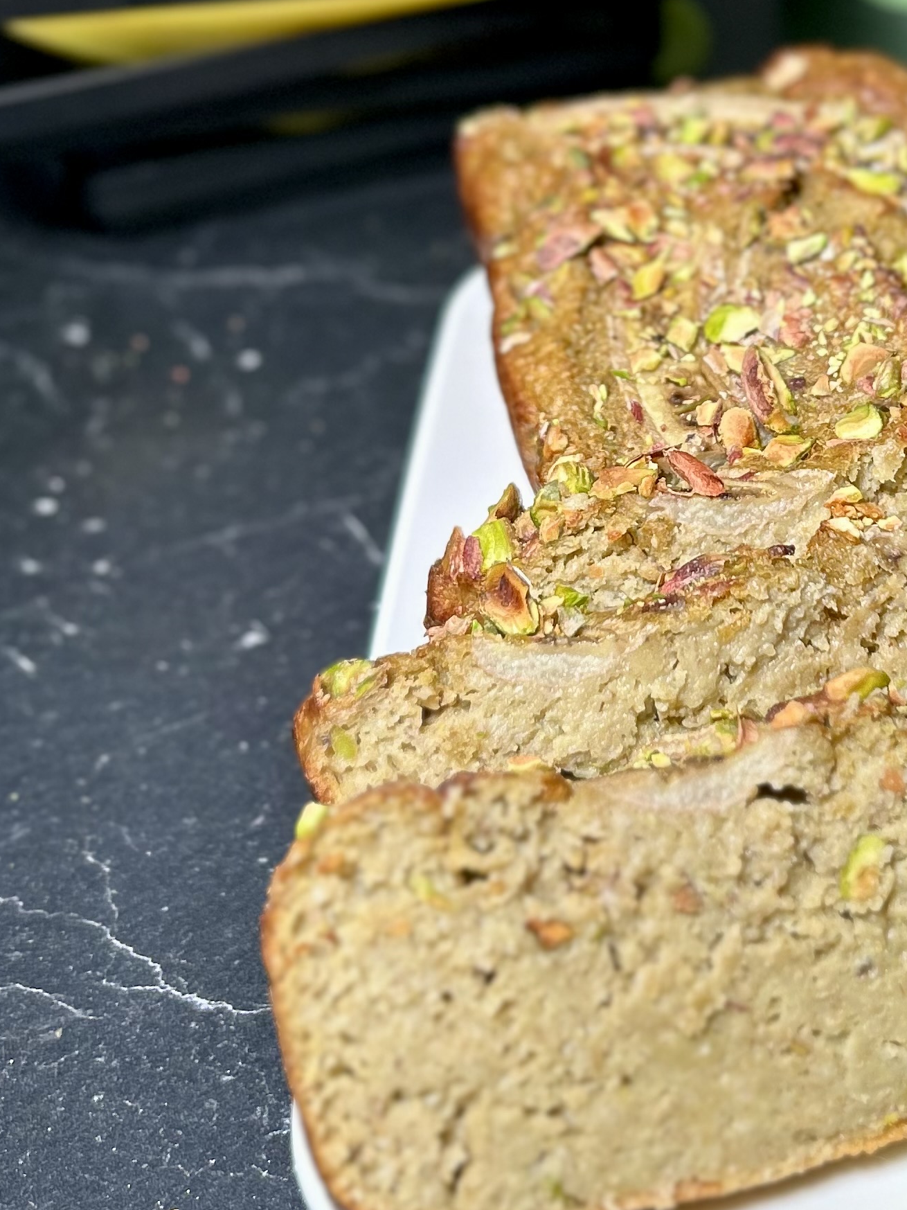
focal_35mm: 60
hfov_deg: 23.9
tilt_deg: -33.7
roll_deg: +3.0
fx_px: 2096
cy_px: 296
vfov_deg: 31.6
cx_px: 774
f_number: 1.5
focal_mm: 5.7
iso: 40
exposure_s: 1/183
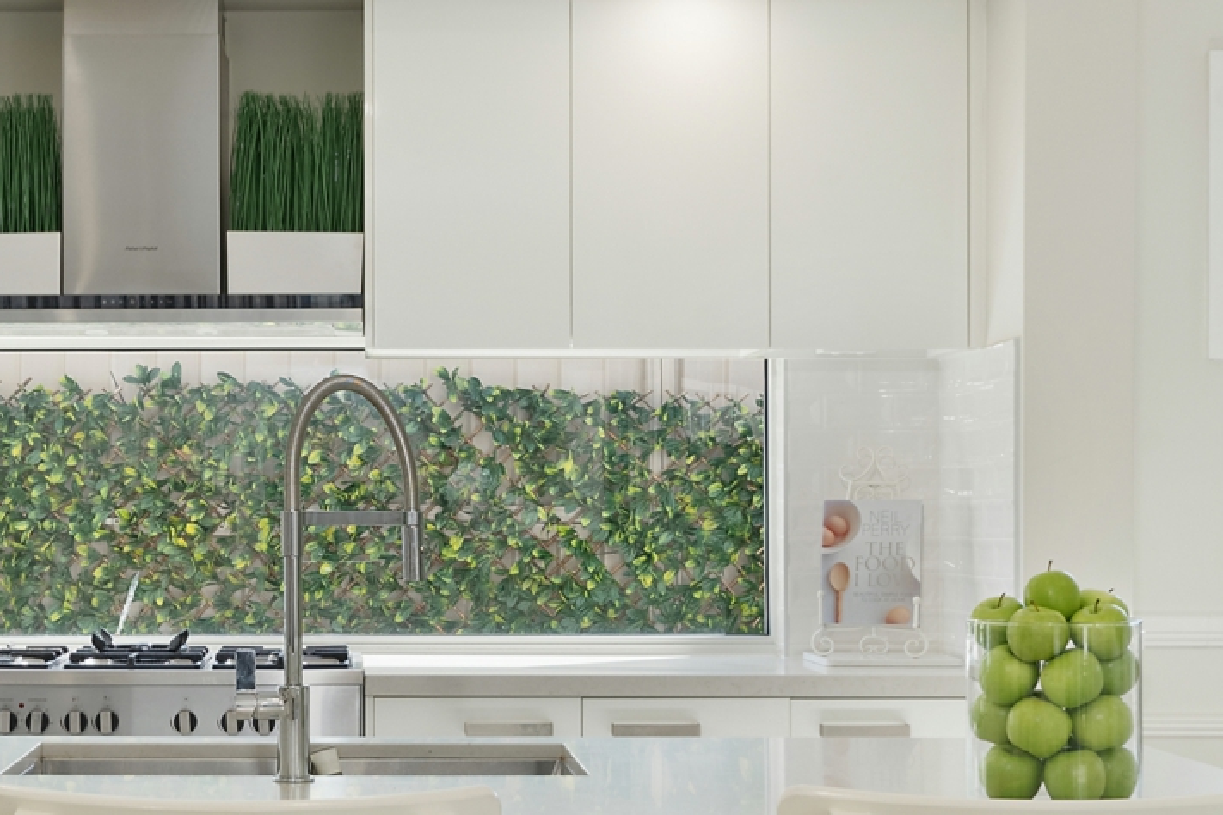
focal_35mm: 72
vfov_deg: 18.9
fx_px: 2446
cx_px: 304
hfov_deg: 27.7
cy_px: 531
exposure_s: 1/60
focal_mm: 32
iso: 400
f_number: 11
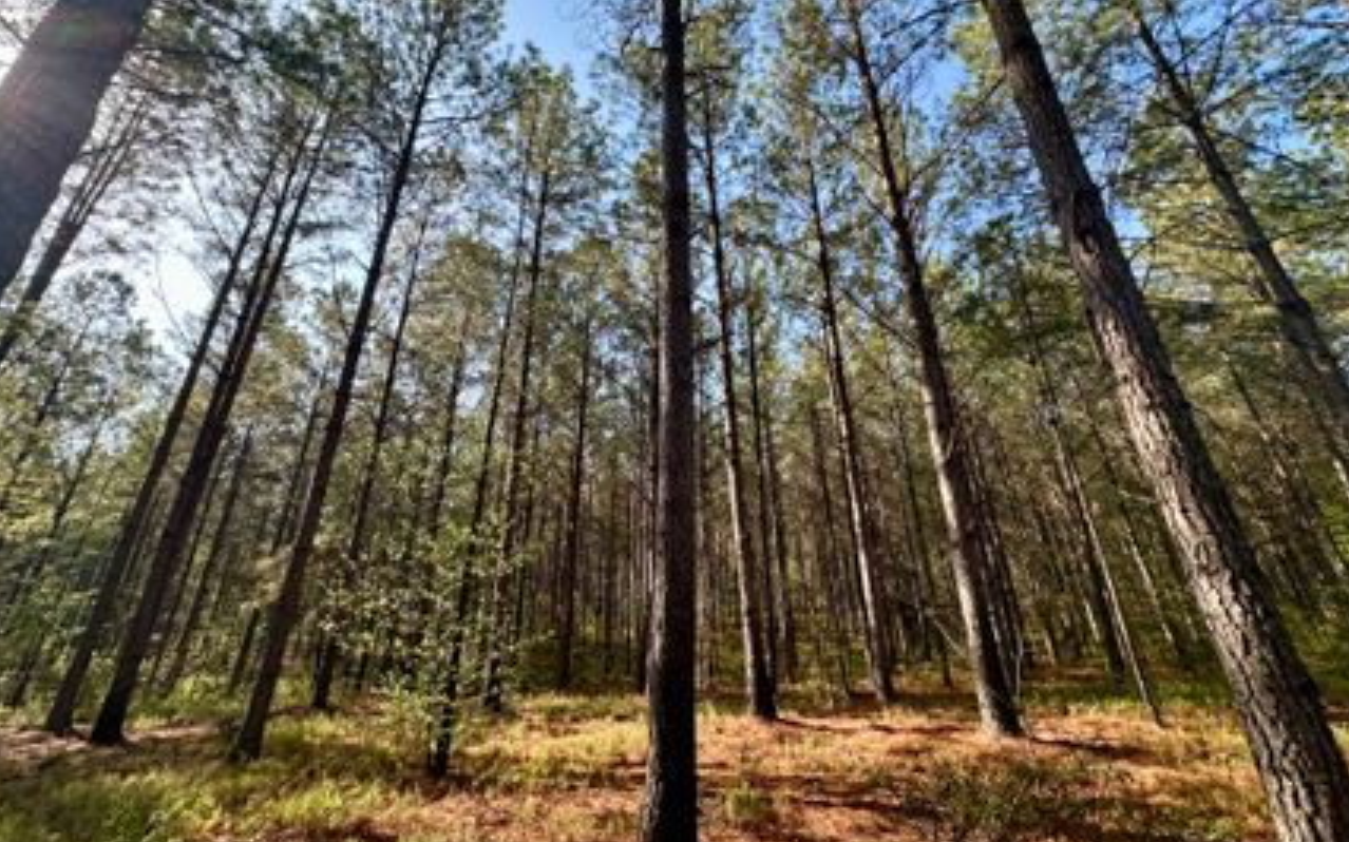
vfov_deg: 74.3
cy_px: 356
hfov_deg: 101.5
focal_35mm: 15
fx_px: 551
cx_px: 673
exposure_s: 1/332
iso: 40
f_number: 2.2
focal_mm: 2.22
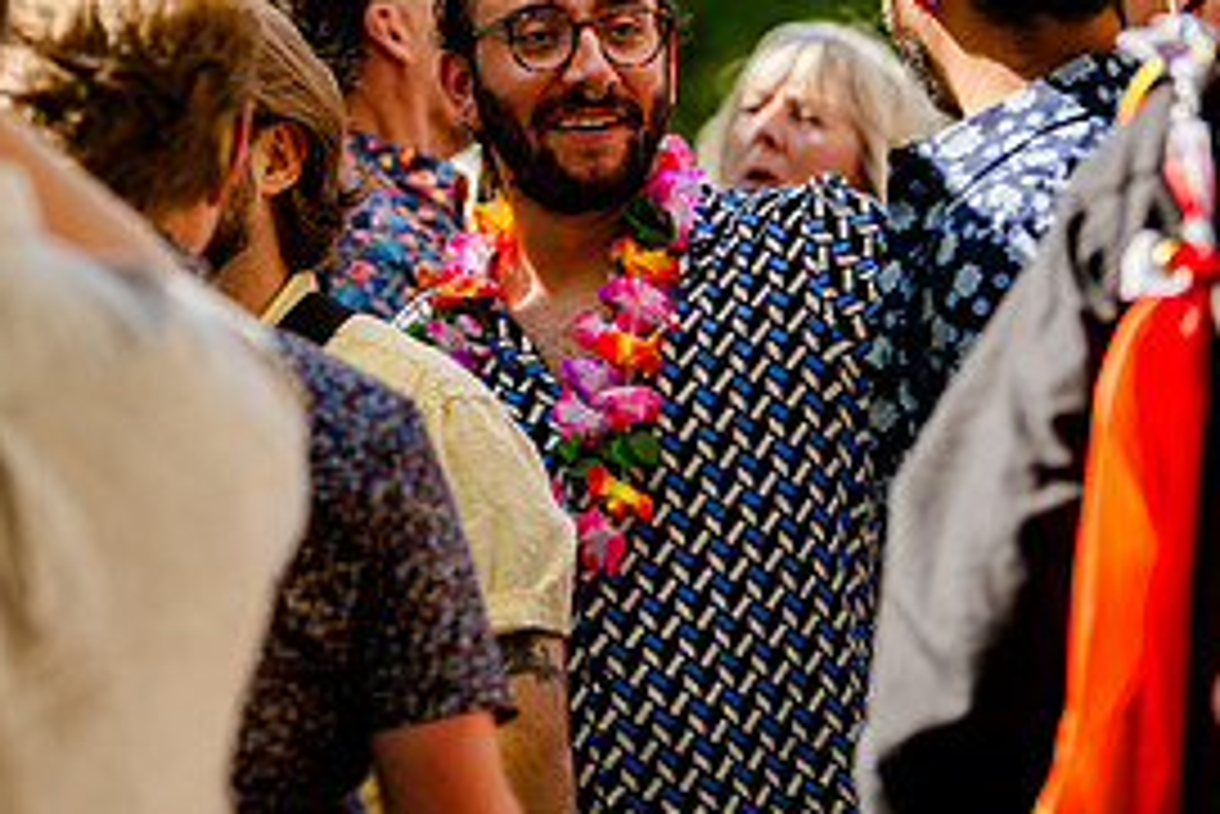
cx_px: 455
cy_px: -2
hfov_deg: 8.0
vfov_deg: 5.3
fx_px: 8714
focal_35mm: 257
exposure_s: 1/1250
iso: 200
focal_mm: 120
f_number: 2.8
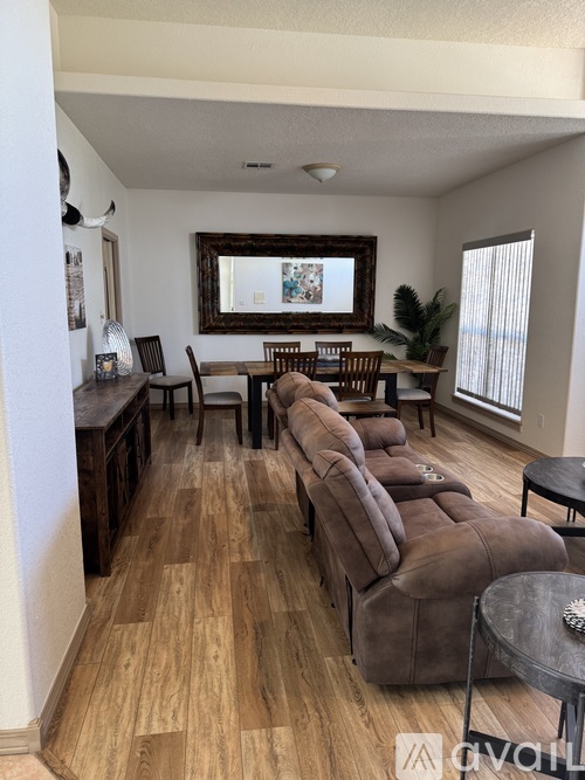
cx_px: 292
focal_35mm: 24
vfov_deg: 71.6
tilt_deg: -8.5
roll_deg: +0.0
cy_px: 390
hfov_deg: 56.8
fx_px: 541
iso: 160
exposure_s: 1/60
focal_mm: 6.76
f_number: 1.78
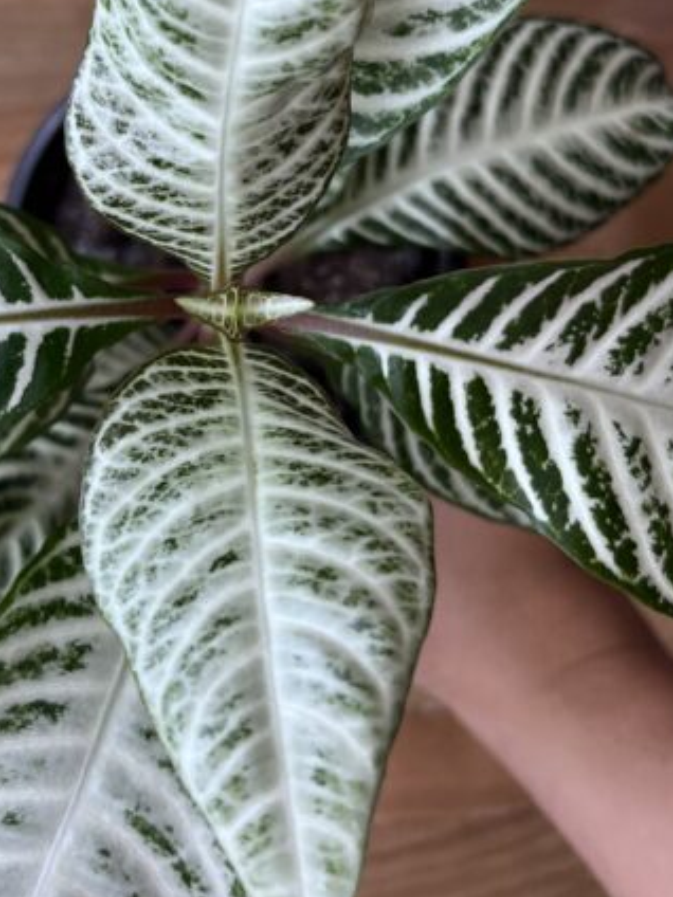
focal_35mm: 49
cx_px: 216
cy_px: 298
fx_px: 1270
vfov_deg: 38.5
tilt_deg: -59.1
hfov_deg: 29.4
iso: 50
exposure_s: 1/120
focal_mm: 5.1
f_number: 1.6
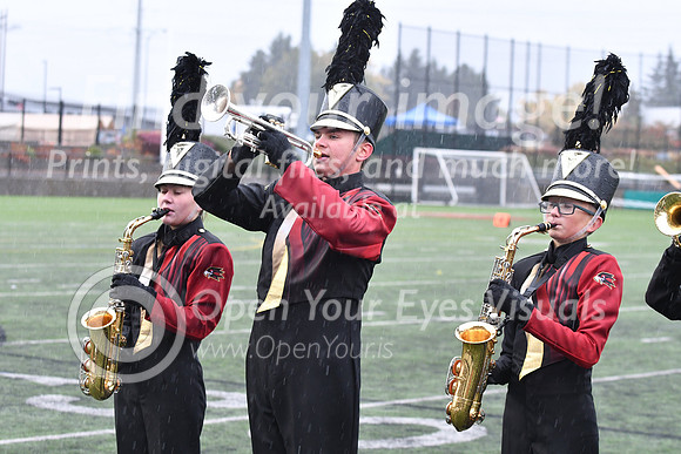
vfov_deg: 13.0
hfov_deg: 19.5
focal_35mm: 105
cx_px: 340
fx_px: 1987
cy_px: 227
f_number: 4
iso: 1000
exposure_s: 1/320
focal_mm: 70
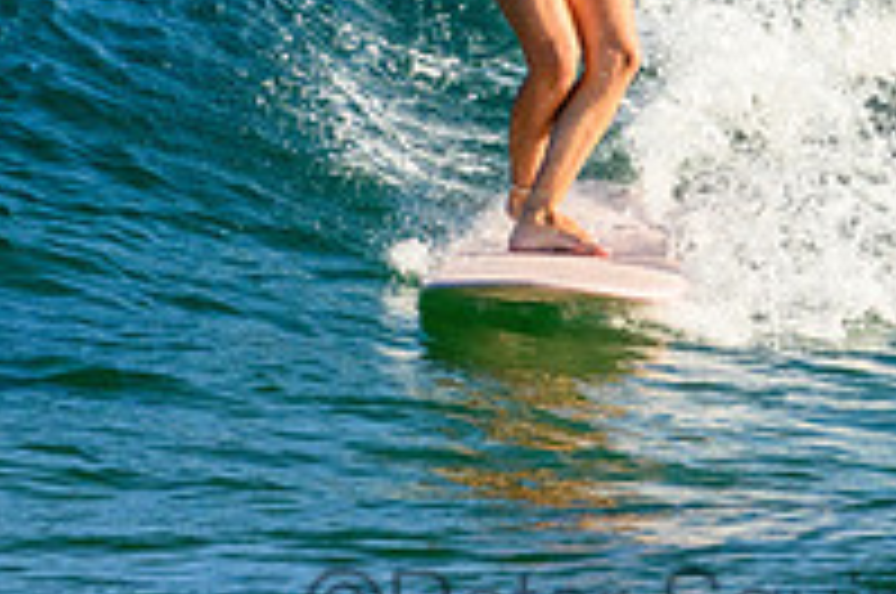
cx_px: 653
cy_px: -137
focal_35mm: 2337
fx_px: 58071
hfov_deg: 0.9
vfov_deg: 0.6
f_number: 11
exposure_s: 1/2000
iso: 1400
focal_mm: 800
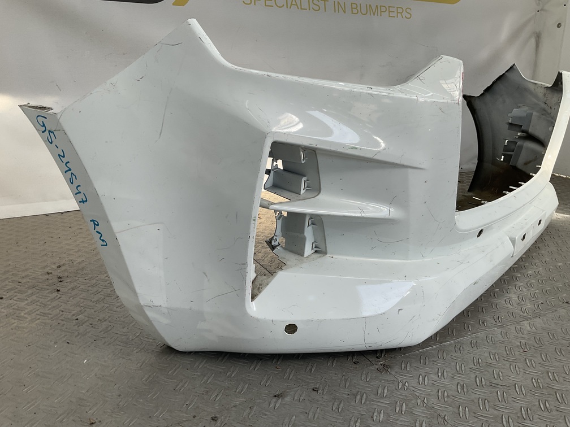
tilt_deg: -16.9
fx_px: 478
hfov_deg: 61.7
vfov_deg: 48.2
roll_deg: -3.4
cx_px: 285
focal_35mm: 29
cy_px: 214
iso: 16
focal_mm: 3
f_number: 1.8
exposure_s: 1/556
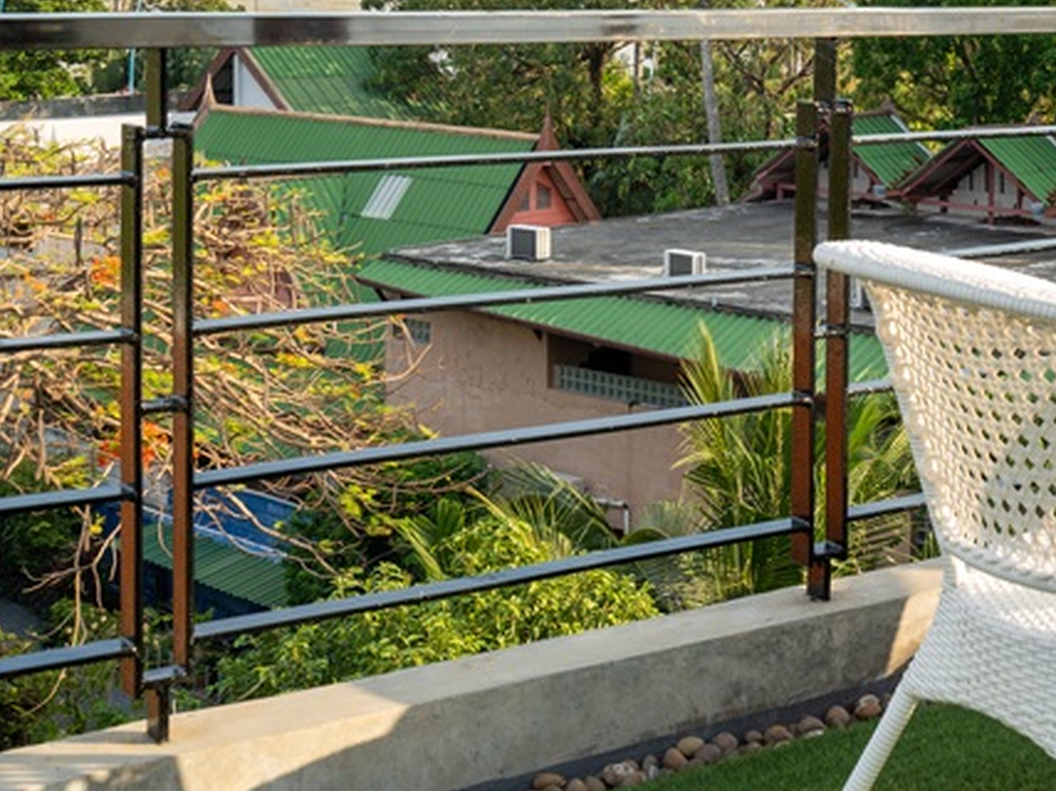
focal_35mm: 72
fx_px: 2196
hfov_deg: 25.2
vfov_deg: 20.3
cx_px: 1148
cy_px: 188
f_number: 6.3
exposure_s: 1/250
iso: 250
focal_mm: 32
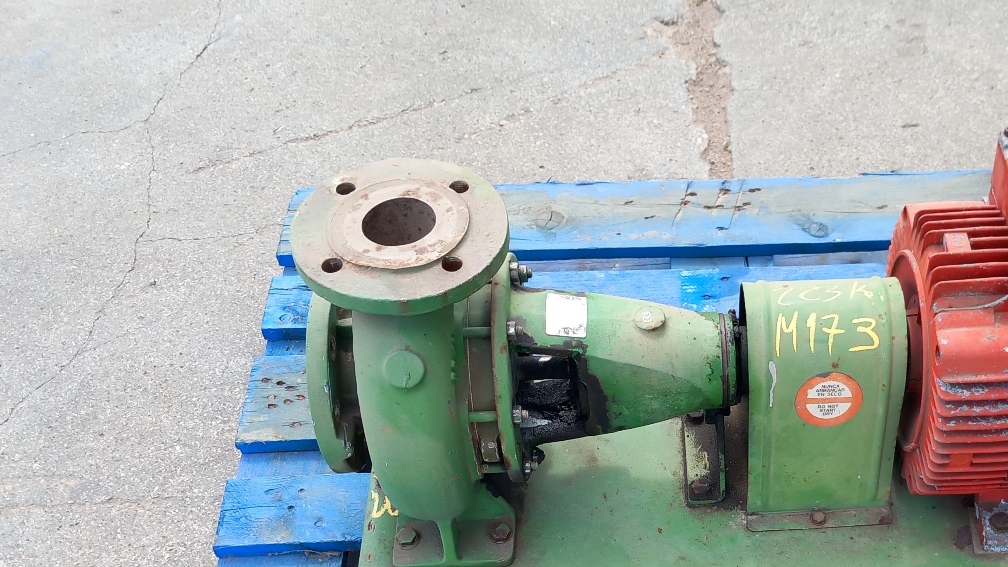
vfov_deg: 25.6
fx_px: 1230
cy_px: 447
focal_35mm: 46
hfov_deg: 43.6
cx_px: 714
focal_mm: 4
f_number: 1.8
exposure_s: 1/154
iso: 20
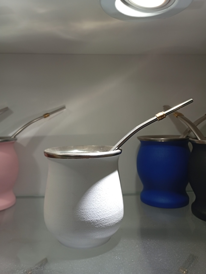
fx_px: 214
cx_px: 103
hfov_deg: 51.5
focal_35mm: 27
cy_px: 137
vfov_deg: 65.2
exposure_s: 1/50
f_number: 1.8
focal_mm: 3.98
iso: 113
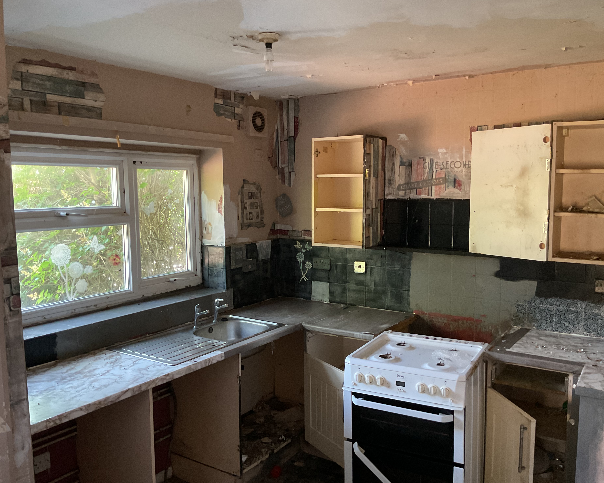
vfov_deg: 47.1
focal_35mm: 31
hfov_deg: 57.2
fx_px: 554
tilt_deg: -5.9
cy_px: 246
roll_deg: +0.1
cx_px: 303
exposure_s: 1/30
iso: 250
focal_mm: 3
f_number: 1.8
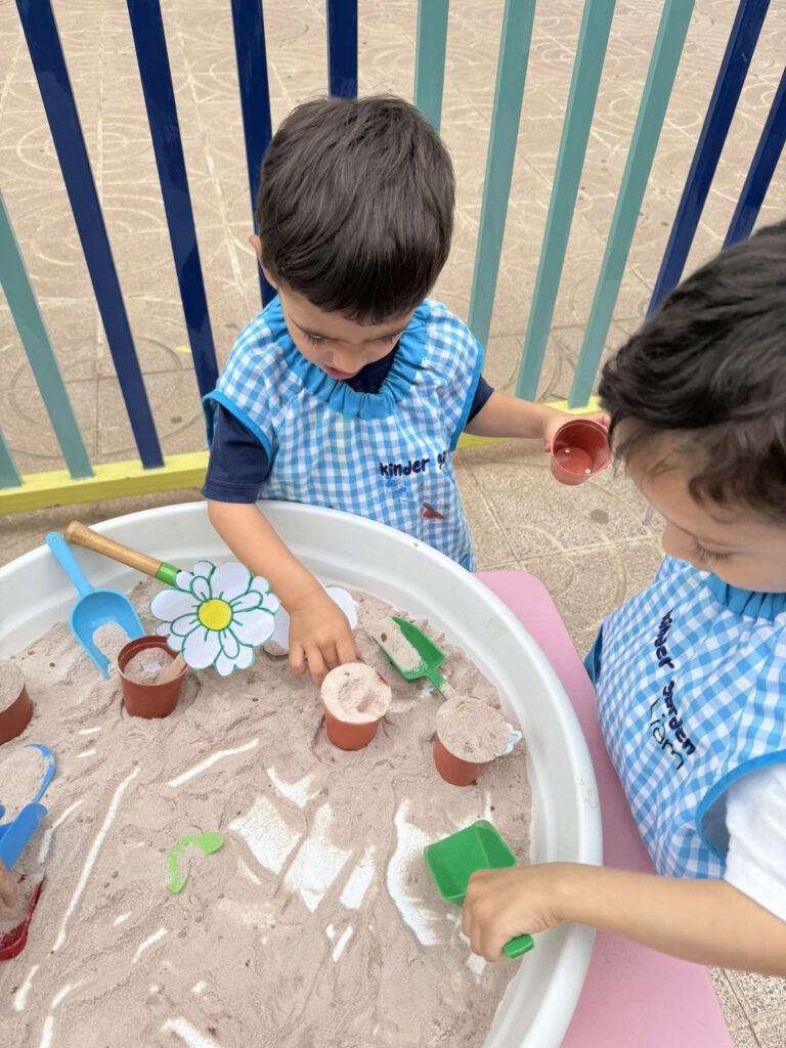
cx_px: 393
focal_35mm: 24
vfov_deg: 71.6
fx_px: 727
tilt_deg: -46.0
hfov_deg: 56.8
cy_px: 524
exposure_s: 1/2053
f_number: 1.78
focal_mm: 6.76
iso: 80
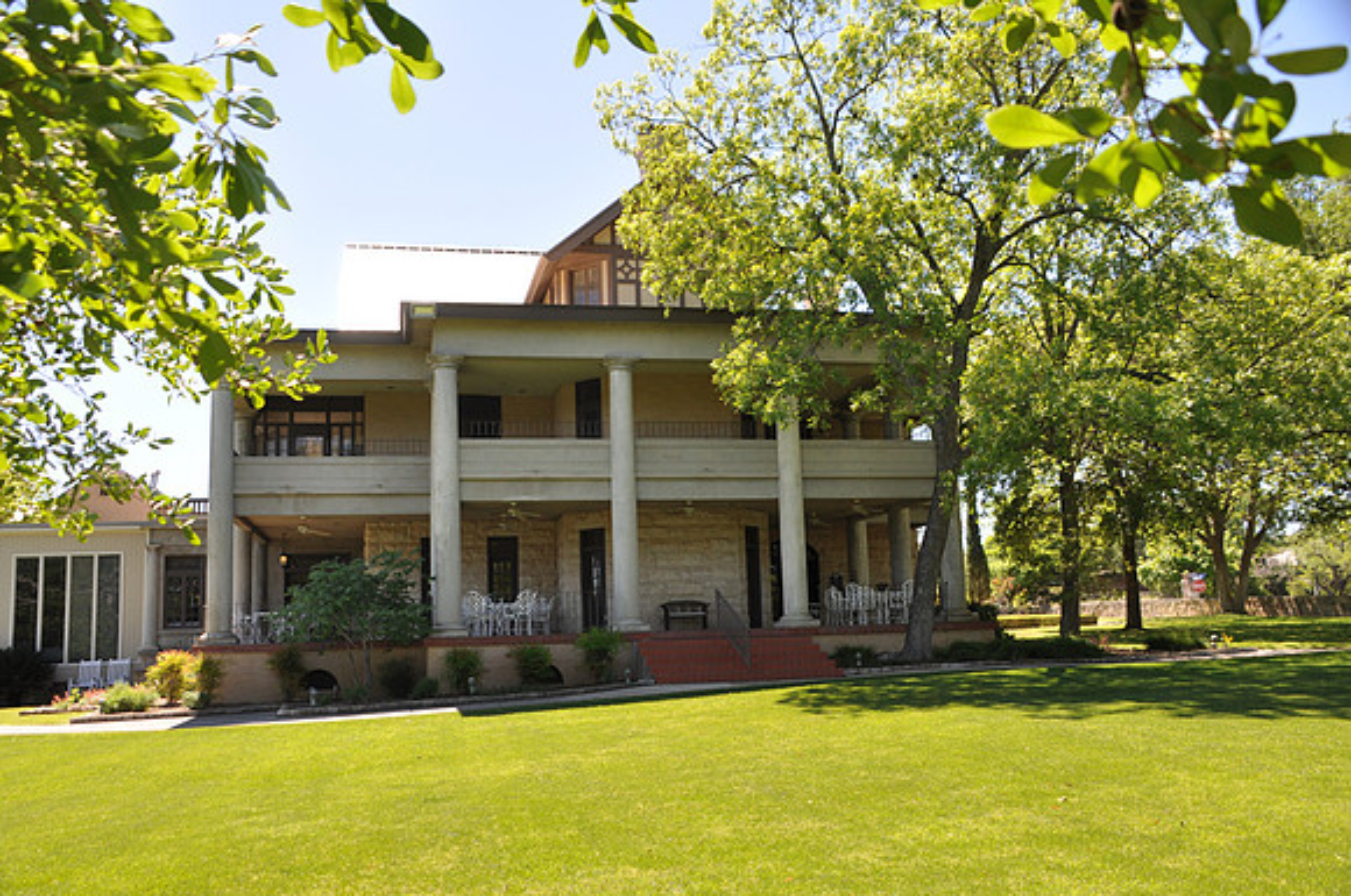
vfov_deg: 39.9
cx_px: 676
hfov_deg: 57.3
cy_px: 448
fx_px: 1237
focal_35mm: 33
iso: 200
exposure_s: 1/160
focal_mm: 22
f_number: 6.3
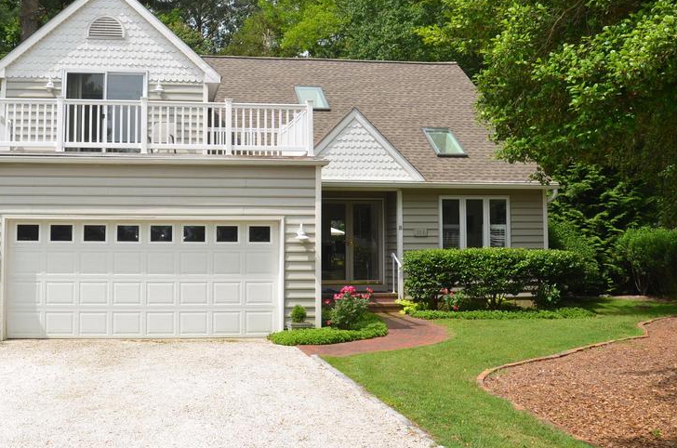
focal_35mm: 38
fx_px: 713
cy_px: 175
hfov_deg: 50.1
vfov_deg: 34.8
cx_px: 240
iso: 100
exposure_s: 1/250
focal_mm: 18
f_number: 8
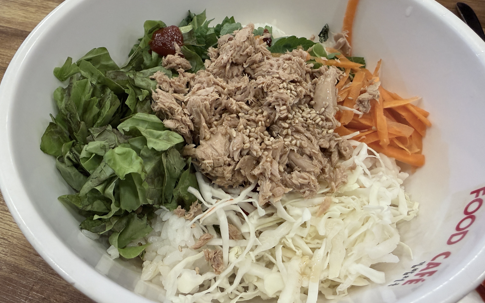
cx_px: 242
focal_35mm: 27
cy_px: 147
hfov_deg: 68.4
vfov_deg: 46.0
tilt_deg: -54.1
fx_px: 357
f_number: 2.2
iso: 250
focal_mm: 2.22
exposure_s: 1/120
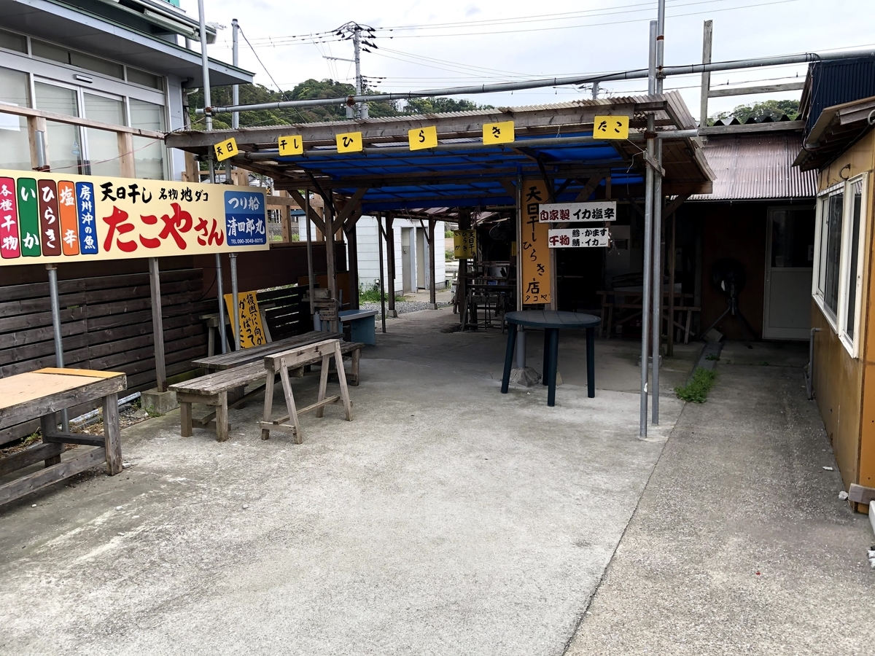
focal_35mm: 28
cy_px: 328
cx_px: 438
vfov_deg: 49.7
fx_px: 708
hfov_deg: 63.4
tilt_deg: -7.7
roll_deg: +1.6
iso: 20
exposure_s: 1/120
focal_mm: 4
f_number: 1.8
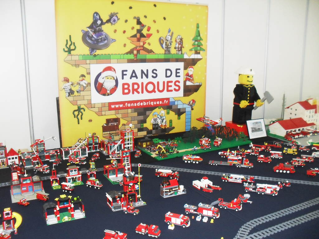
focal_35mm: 35
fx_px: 323
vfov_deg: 40.7
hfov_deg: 52.6
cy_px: 120
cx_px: 160
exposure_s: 1/45
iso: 240
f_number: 3.2
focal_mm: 6.3
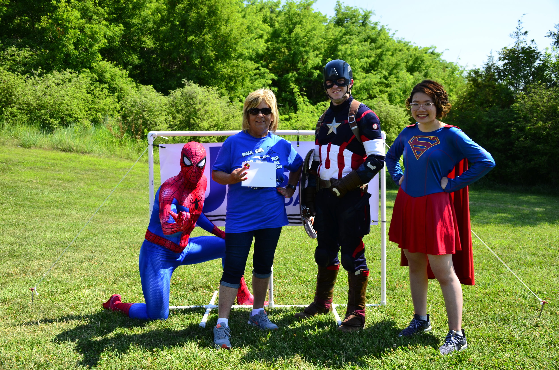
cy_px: 185
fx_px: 558
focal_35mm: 36
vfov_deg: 36.7
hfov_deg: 53.2
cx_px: 280
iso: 200
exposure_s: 1/160
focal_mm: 24
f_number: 6.3
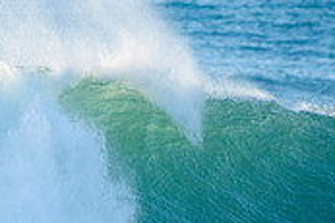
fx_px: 15581
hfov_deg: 1.2
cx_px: -52
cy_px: 313
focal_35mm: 1676
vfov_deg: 0.8
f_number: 5.6
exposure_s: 1/1600
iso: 360
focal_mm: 500
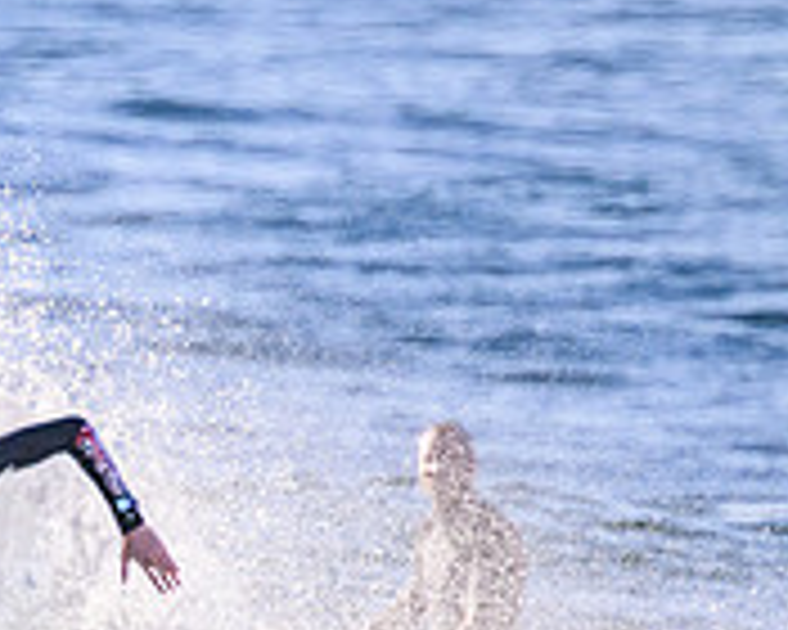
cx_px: -459
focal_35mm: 2486
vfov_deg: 0.6
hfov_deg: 0.8
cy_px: 799
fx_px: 57978
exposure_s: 1/2000
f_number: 11
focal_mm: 800
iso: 1800
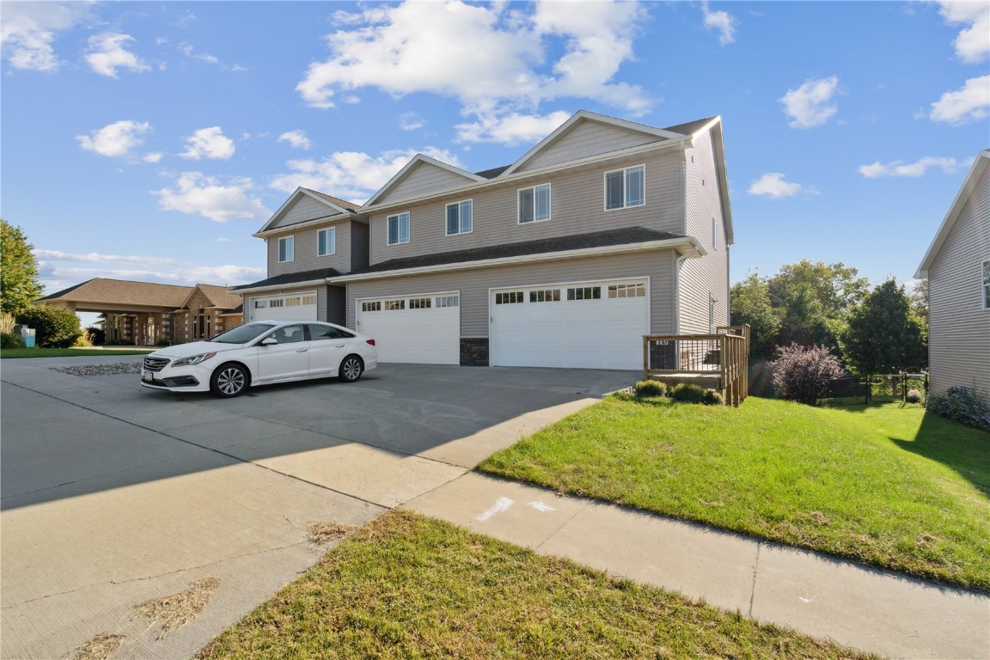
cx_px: 495
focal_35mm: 16
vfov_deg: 73.7
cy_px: 330
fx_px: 440
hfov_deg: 96.7
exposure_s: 1/800
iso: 640
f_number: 10
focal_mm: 16
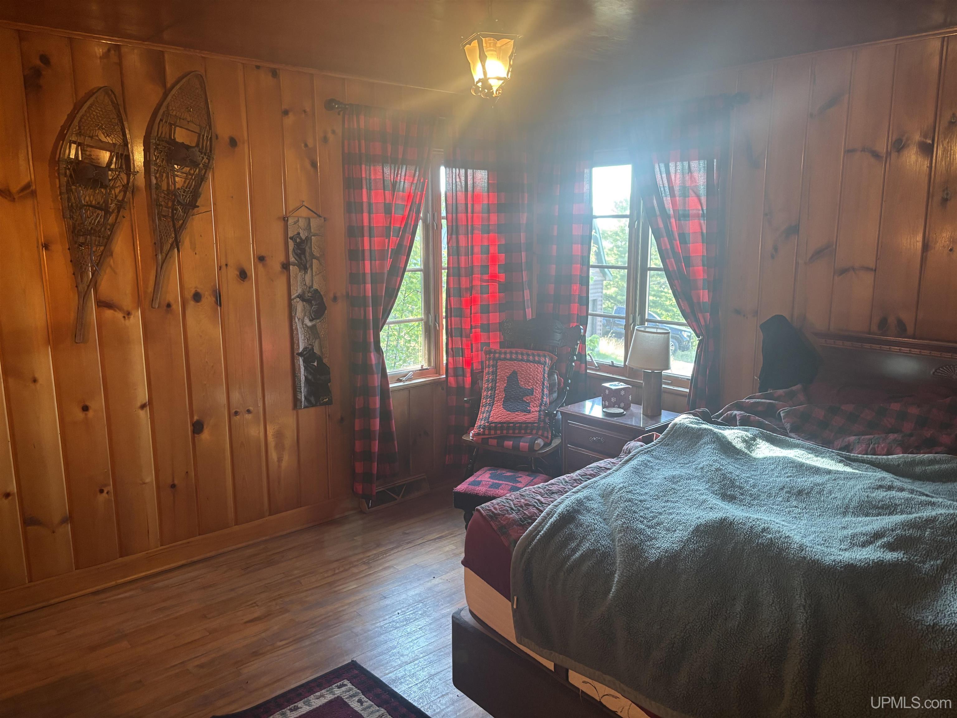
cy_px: 359
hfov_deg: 67.3
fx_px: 719
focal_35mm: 26
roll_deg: +0.5
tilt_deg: -10.8
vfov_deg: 53.1
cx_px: 478
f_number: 1.6
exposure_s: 1/60
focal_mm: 5.96
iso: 250
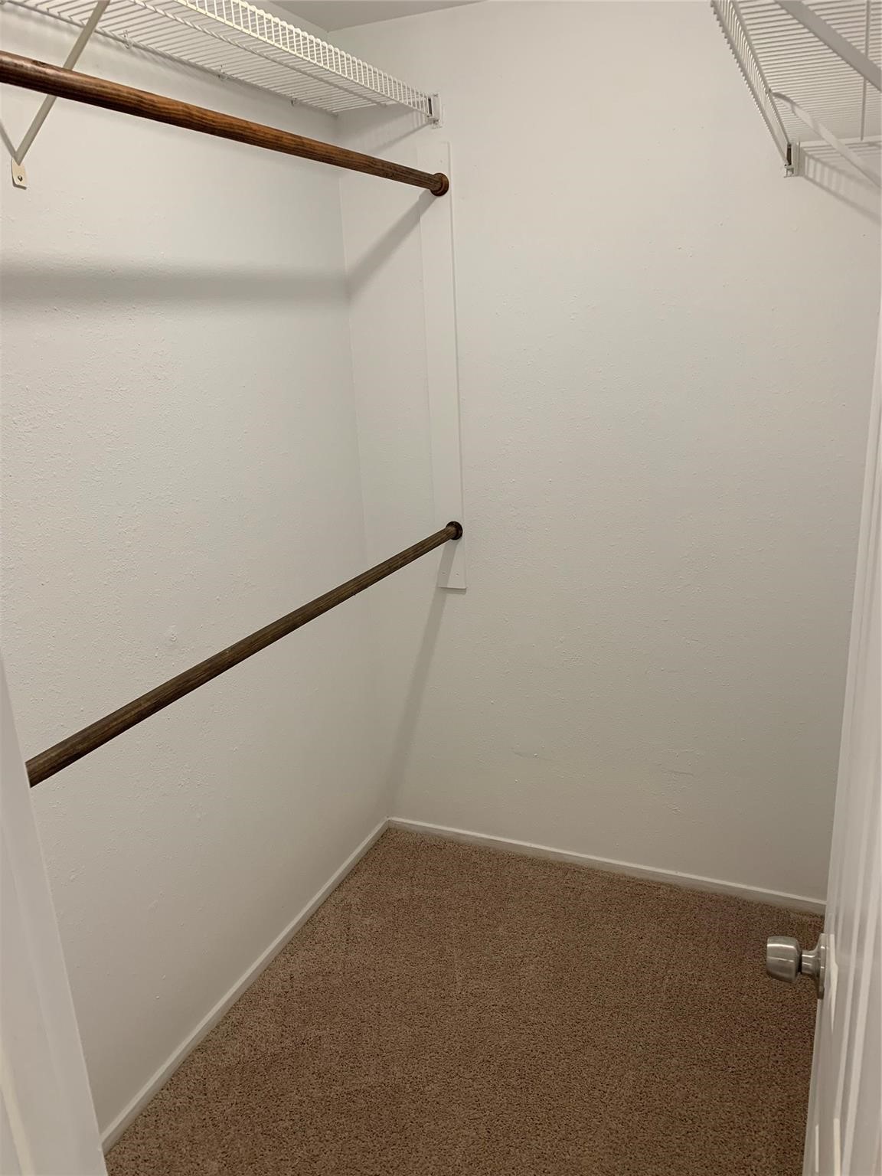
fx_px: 883
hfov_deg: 53.1
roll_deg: +3.3
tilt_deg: -16.3
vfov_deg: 67.3
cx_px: 441
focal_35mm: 26
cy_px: 588
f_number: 1.8
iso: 80
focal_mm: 4.25
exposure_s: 1/60
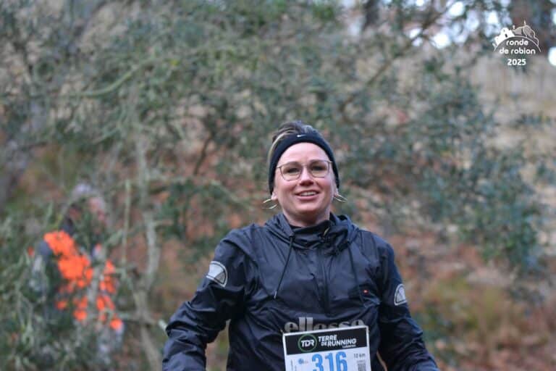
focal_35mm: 225
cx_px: 278
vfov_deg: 6.1
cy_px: 186
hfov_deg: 9.1
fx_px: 3475
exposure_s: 1/500
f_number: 5
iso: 1600
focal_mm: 150
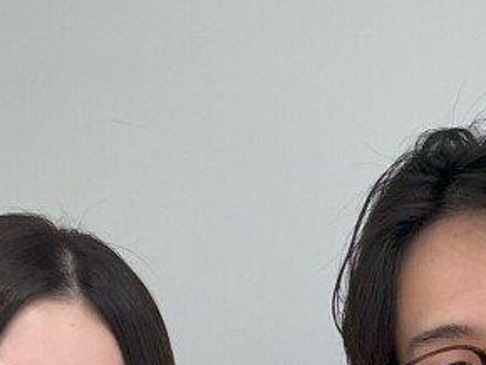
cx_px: 310
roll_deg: -0.4
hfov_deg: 19.2
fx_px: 1433
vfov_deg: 13.5
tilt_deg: -14.0
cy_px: 573
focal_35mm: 102
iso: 50
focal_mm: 3
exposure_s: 1/60
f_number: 1.8
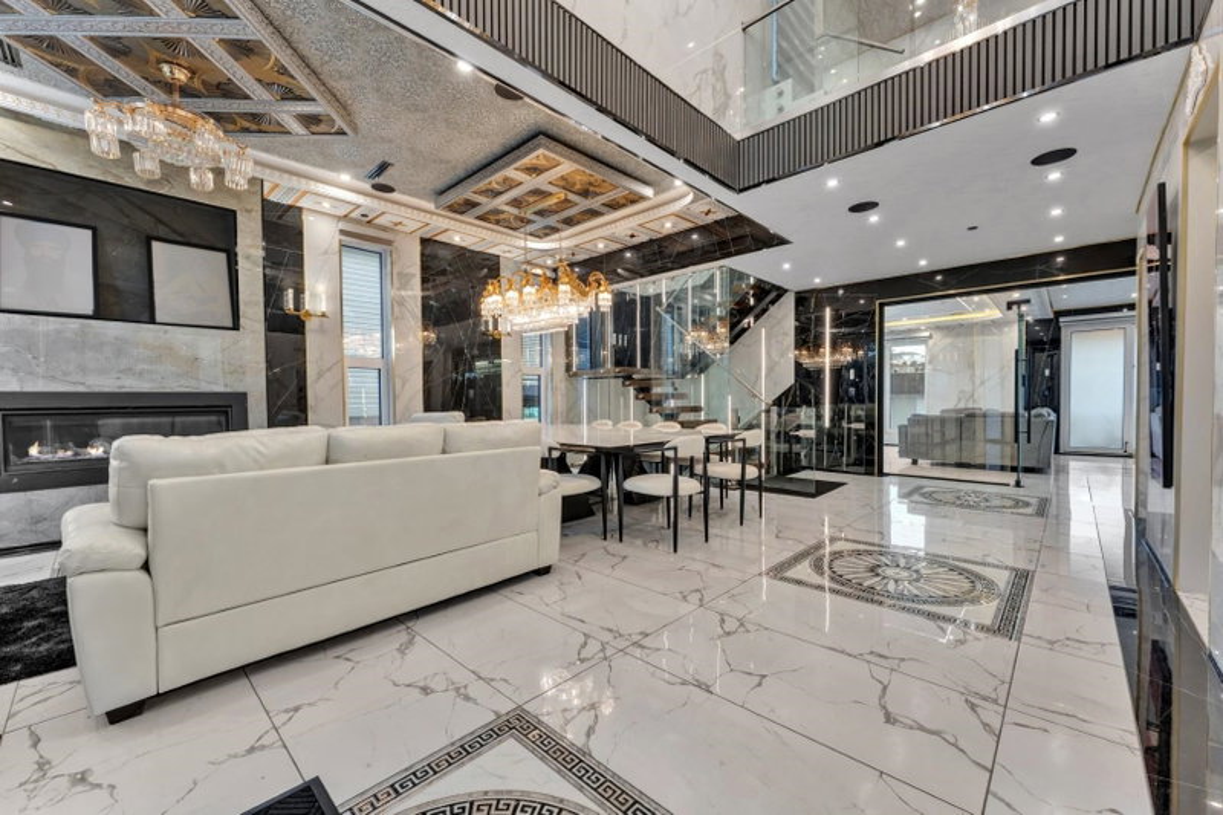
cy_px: 408
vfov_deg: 81.2
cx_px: 612
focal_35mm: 14
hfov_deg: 104.3
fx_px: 475
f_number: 9
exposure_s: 1/13
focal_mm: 14
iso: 400
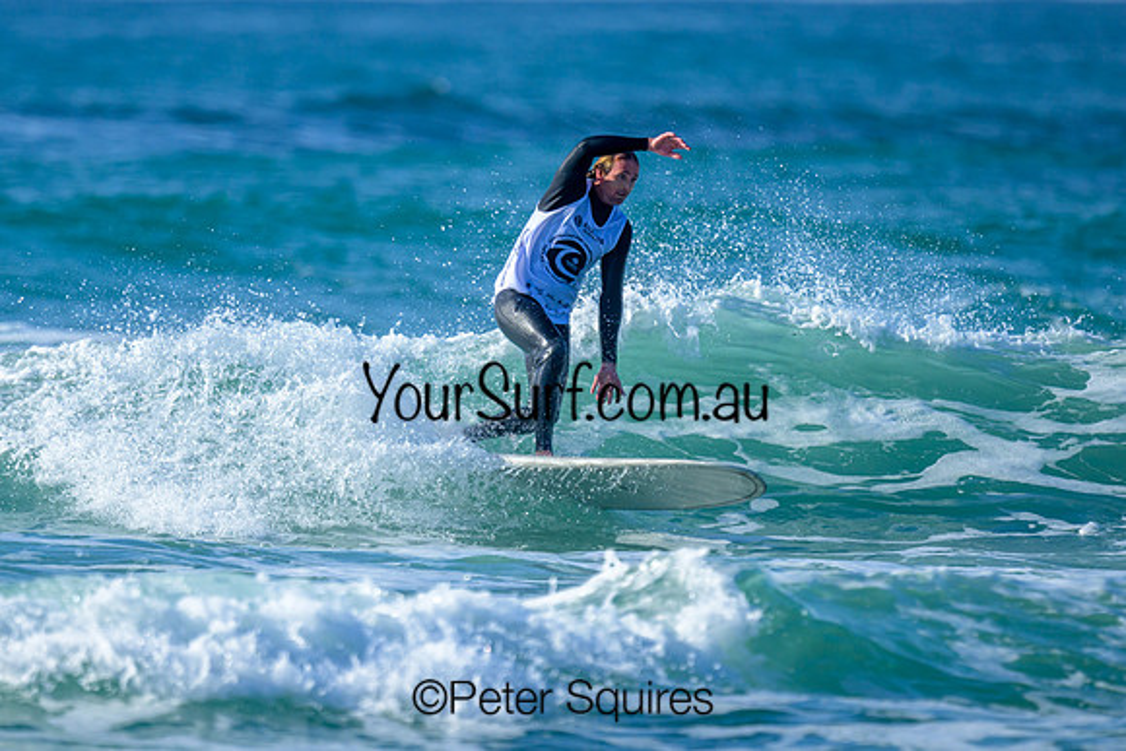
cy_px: 360
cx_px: 357
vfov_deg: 1.3
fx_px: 34411
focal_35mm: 1100
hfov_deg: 1.9
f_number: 6.3
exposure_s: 1/2000
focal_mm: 800
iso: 320
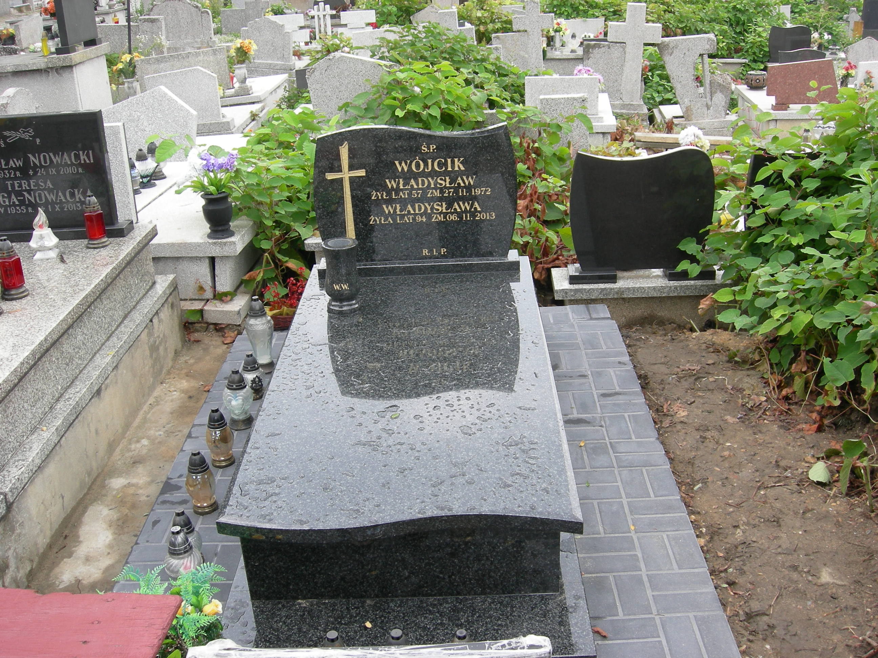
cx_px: 439
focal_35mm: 36
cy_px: 329
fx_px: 913
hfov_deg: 51.4
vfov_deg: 39.7
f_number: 4.3
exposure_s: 1/104
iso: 64
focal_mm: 7.5
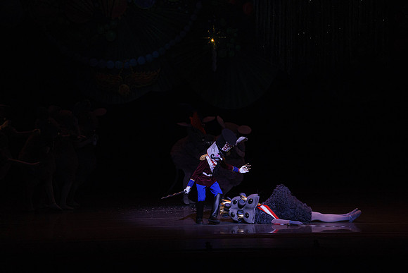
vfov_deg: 6.9
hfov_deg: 10.3
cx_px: 204
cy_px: 136
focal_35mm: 200
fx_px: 2267
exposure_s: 1/320
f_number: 9
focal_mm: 200
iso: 5000
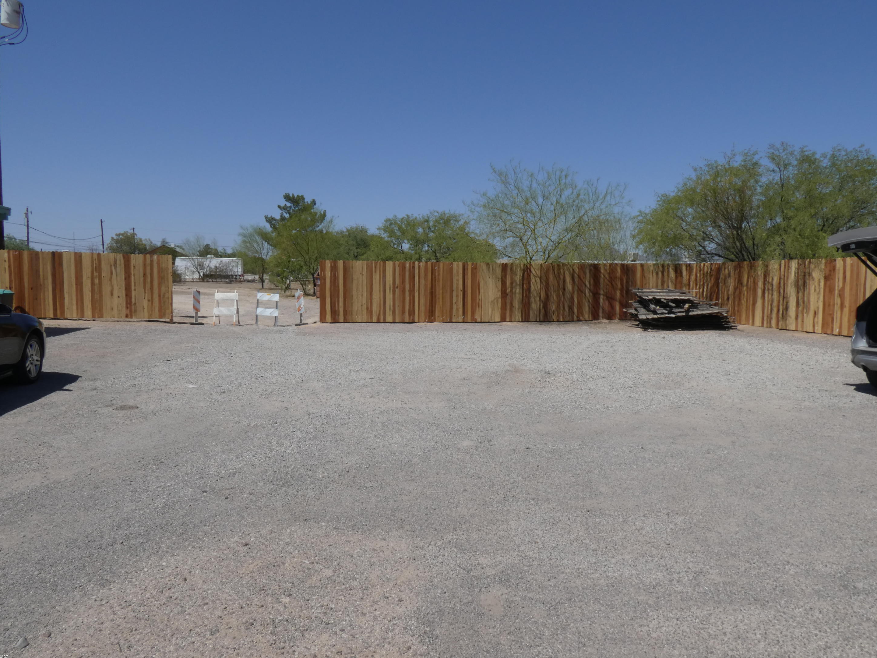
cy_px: 335
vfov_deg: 54.9
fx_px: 633
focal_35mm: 25
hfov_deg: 69.4
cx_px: 436
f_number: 5
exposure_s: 1/1000
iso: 80
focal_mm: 4.3
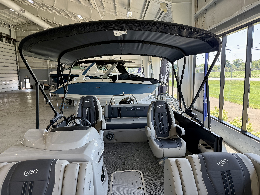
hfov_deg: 71.6
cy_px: 98
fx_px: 180
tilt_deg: -7.1
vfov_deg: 56.8
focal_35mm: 24
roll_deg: +0.8
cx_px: 130
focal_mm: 6.76
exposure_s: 1/230
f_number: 1.78
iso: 100
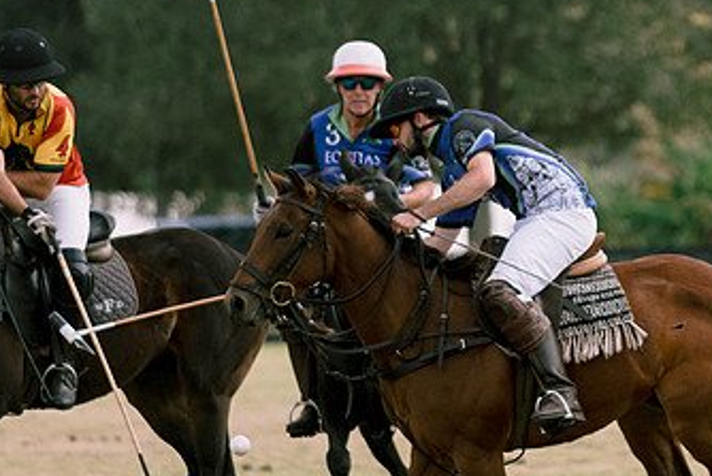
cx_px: 732
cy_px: 244
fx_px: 8745
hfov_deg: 4.7
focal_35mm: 442
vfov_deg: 3.1
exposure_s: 1/2000
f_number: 3.5
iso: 200
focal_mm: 150
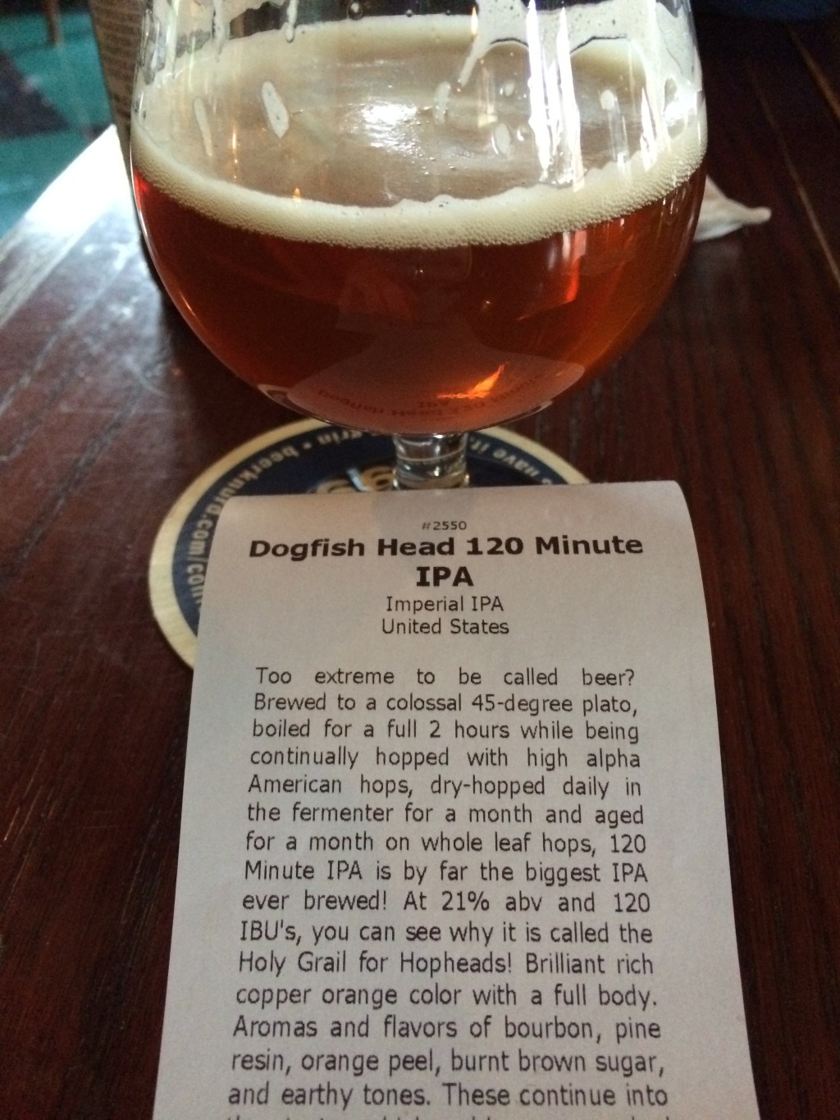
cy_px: 560
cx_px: 420
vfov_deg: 61.7
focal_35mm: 29
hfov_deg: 48.2
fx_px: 938
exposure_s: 1/15
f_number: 2.2
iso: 500
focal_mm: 4.15
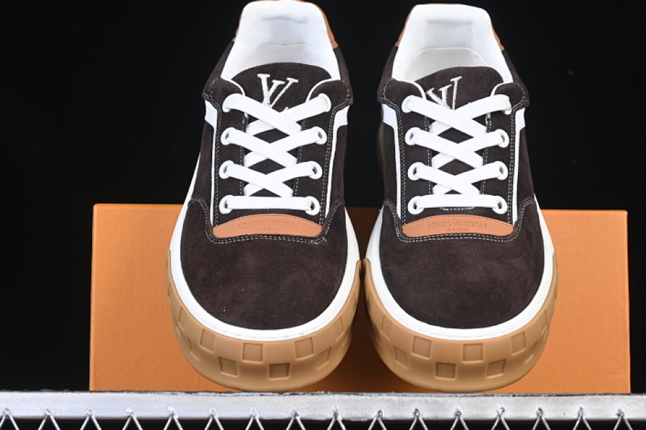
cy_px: 241
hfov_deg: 23.9
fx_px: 1525
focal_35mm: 85
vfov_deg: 16.1
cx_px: 356
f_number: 6.3
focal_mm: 50
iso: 160
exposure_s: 1/50
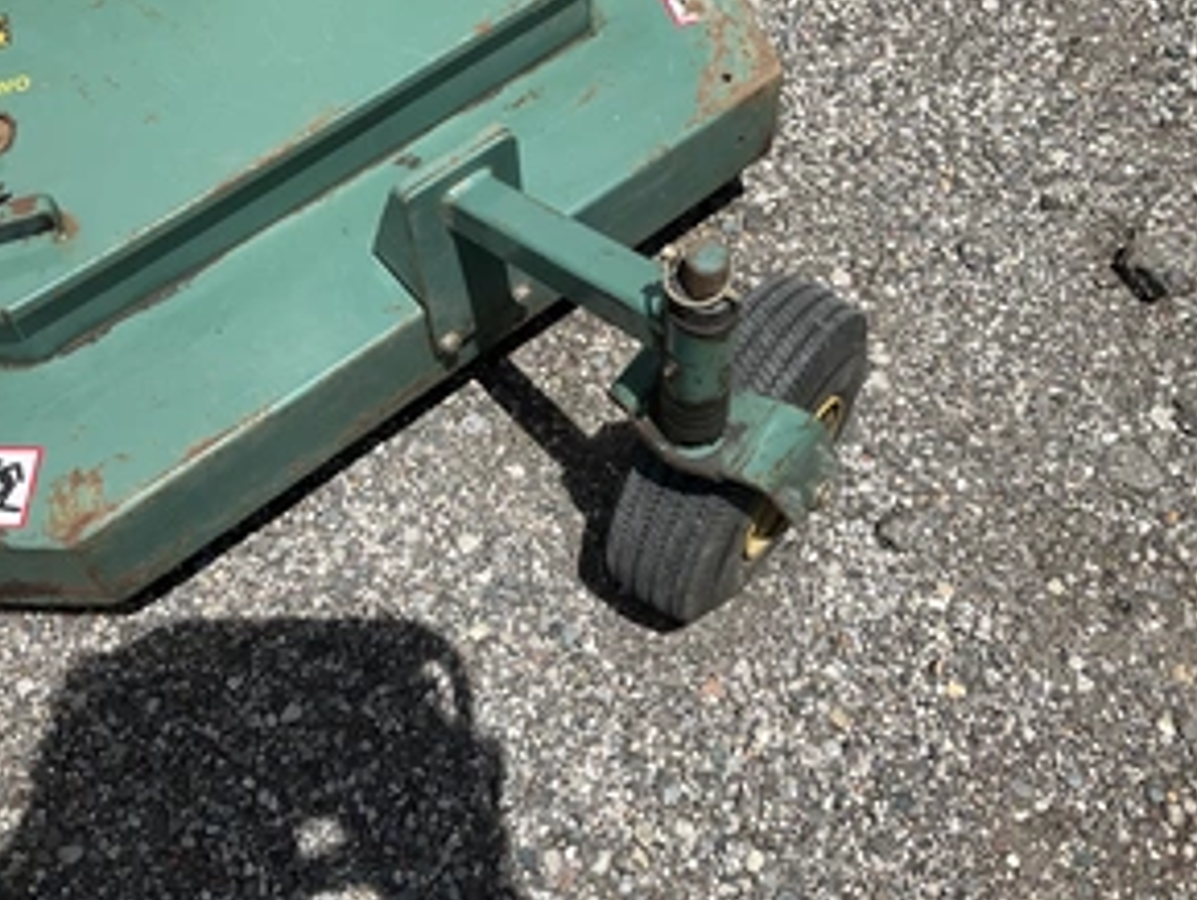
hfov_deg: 46.8
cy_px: 306
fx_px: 1384
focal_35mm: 40
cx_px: 598
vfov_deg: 35.7
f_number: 1.8
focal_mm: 3
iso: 25
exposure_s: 1/2667
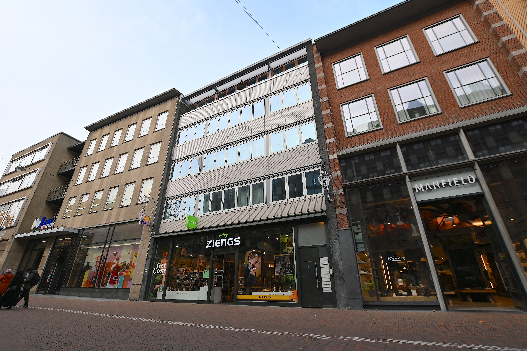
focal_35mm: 15
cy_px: 176
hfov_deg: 100.4
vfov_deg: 77.3
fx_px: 220
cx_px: 264
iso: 160
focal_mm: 10
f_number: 5.6
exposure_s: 1/250
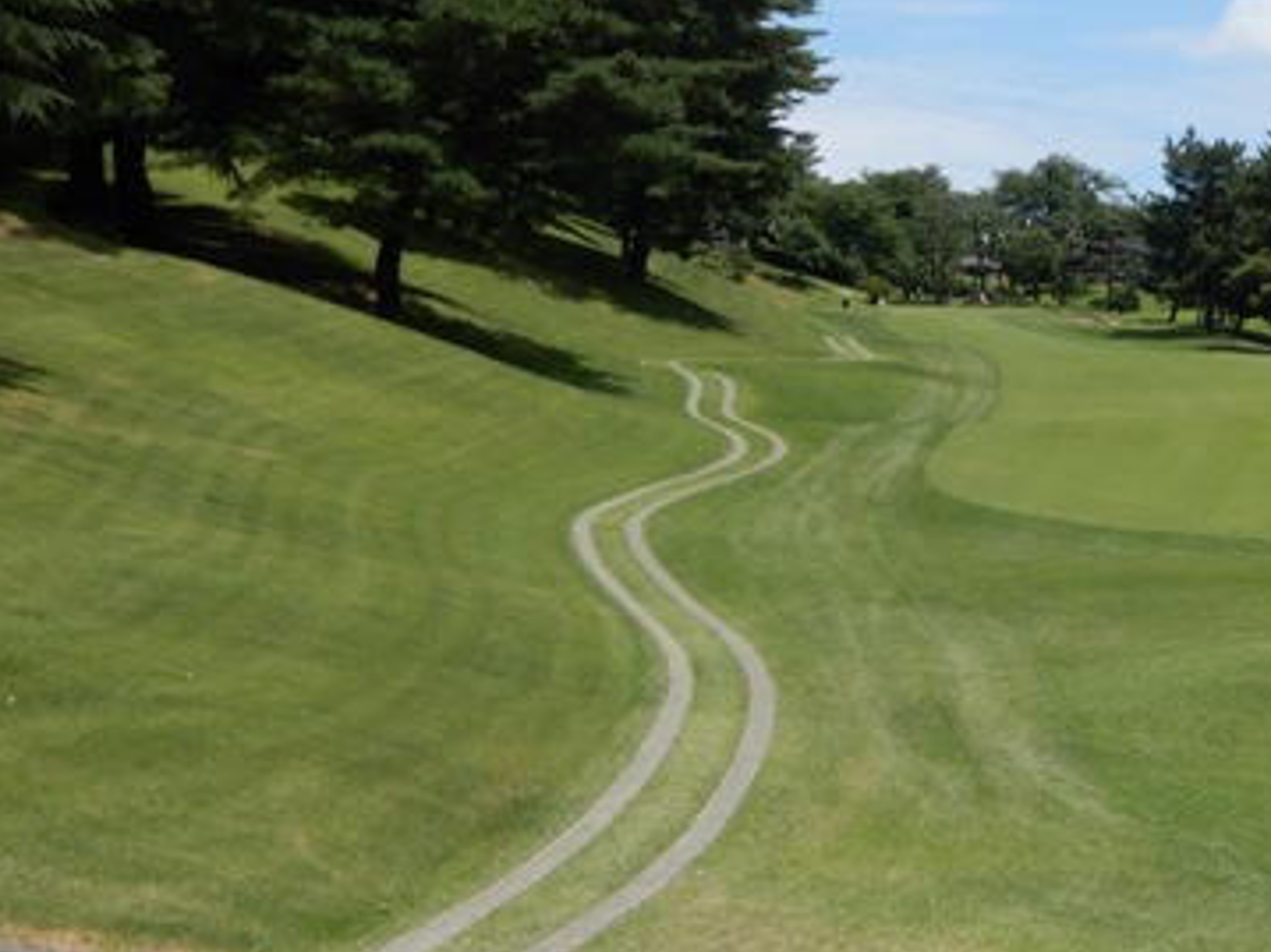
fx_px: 4258
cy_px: 531
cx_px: 1066
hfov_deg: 16.8
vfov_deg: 12.8
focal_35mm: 116
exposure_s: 1/800
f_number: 4.5
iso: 80
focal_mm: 11.6
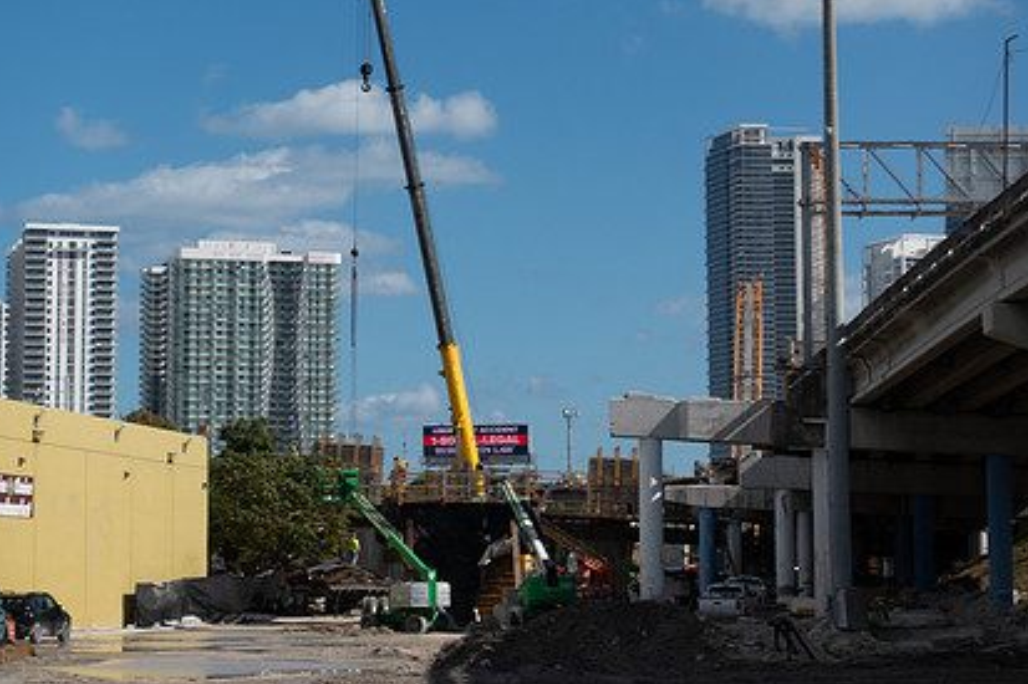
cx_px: 443
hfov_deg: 21.0
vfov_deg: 14.1
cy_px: 220
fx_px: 2769
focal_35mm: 97
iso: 125
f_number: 4
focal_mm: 25.15
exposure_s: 1/250
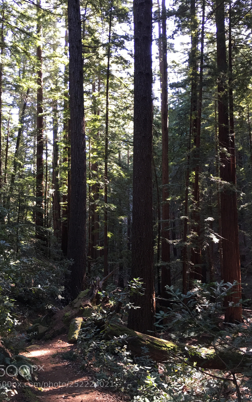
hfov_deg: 40.6
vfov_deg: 61.2
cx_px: 134
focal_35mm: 31
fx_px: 341
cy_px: 201
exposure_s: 1/15
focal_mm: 4.15
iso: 32
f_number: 2.2
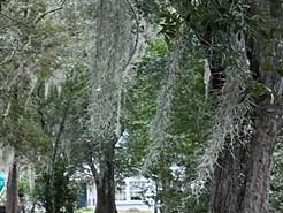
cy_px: 132
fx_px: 1277
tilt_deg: +4.1
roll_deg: +1.6
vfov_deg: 9.5
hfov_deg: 10.9
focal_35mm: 156
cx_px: -368
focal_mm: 6.86
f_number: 1.78
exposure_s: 1/343
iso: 80
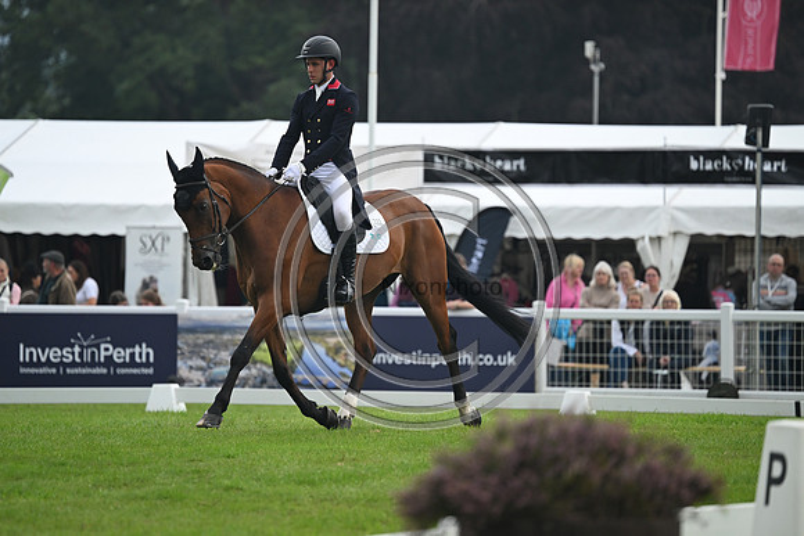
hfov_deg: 5.7
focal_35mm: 360
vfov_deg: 3.8
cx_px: 402
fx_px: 8042
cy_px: 268
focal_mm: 360
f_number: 5.6
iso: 1100
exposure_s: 1/1250
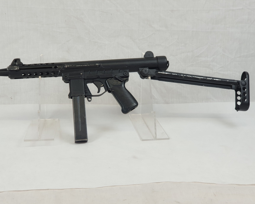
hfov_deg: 34.1
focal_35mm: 55
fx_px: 415
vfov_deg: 27.6
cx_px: 118
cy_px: 103
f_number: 2.4
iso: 100
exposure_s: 1/33
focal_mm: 6
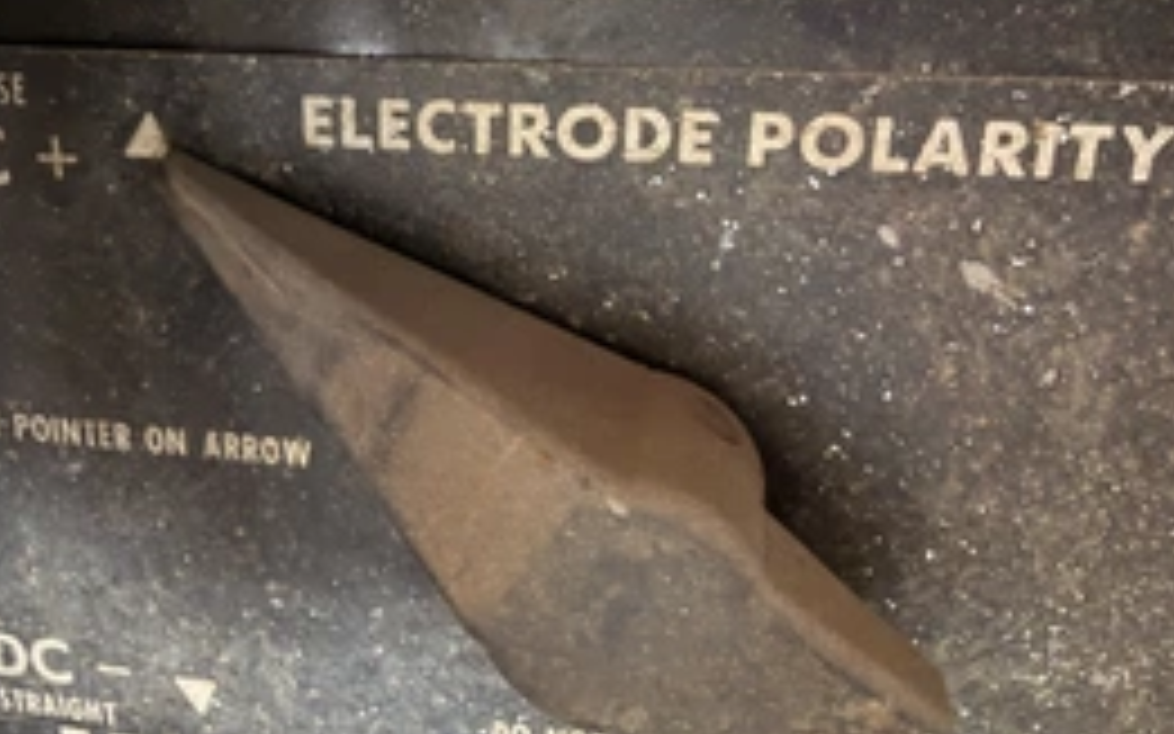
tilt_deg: -20.8
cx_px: 549
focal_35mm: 39
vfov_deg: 32.7
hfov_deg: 50.4
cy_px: 320
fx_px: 1248
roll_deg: -1.0
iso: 500
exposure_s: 1/7
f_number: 2.2
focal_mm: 2.22
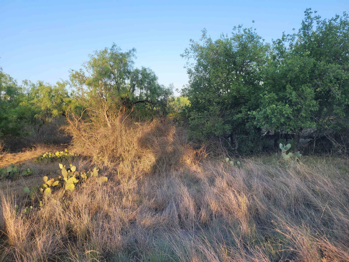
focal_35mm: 26
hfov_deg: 67.3
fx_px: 262
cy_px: 131
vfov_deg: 53.1
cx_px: 174
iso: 40
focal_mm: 5.4
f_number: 1.8
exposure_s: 1/474
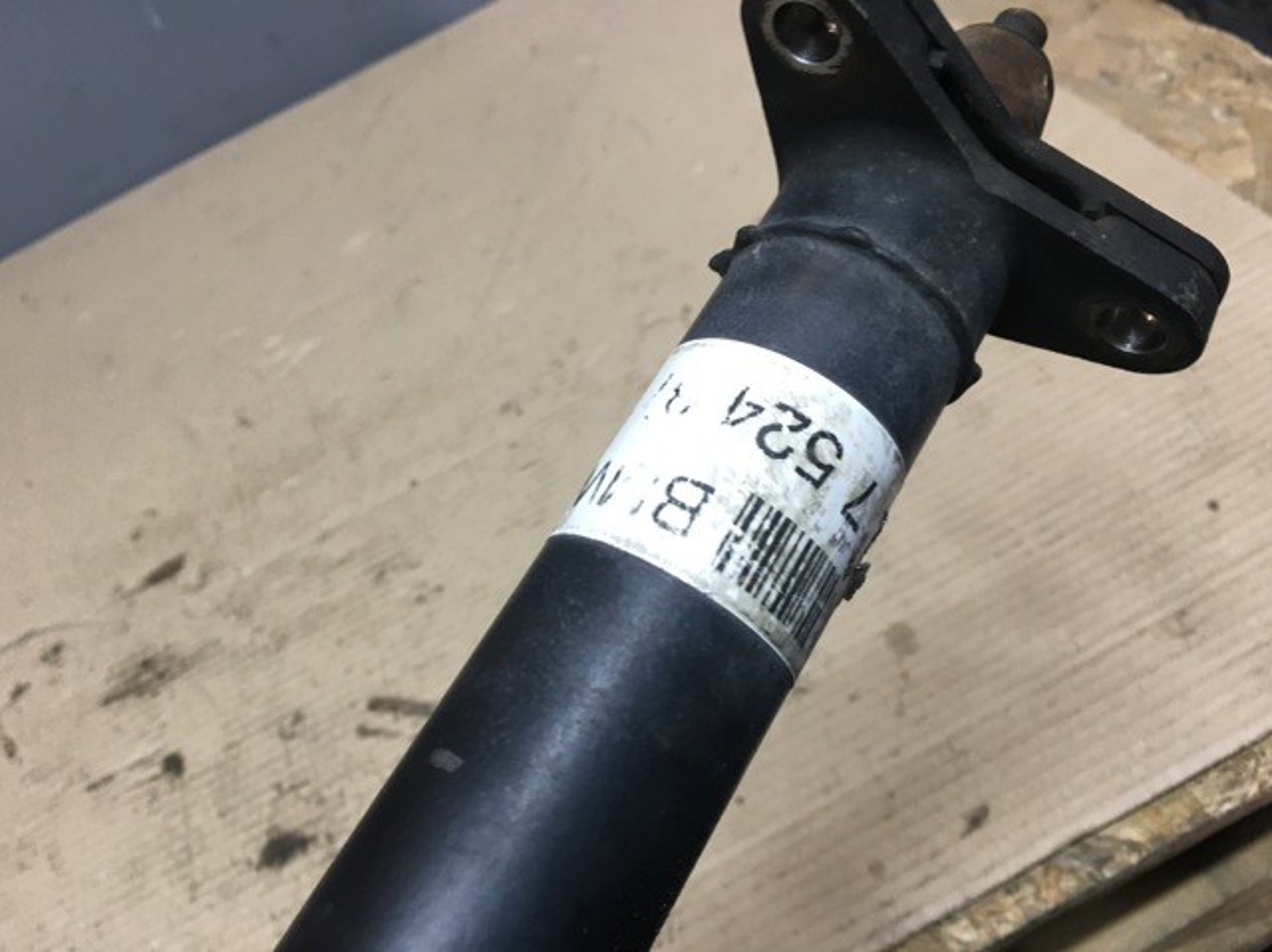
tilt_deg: -45.1
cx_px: 636
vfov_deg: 48.2
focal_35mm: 29
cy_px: 476
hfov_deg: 61.7
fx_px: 1065
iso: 50
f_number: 2.2
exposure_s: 1/33
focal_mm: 4.15
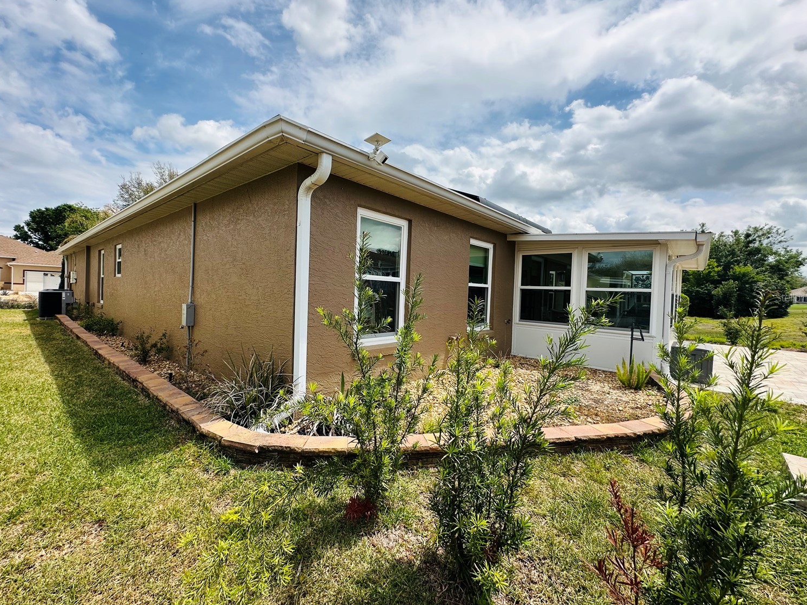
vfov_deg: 81.7
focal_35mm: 15
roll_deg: -2.5
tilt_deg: -0.5
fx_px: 350
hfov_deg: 98.1
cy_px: 297
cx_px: 394
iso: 50
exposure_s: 1/2304
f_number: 2.2
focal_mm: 2.22
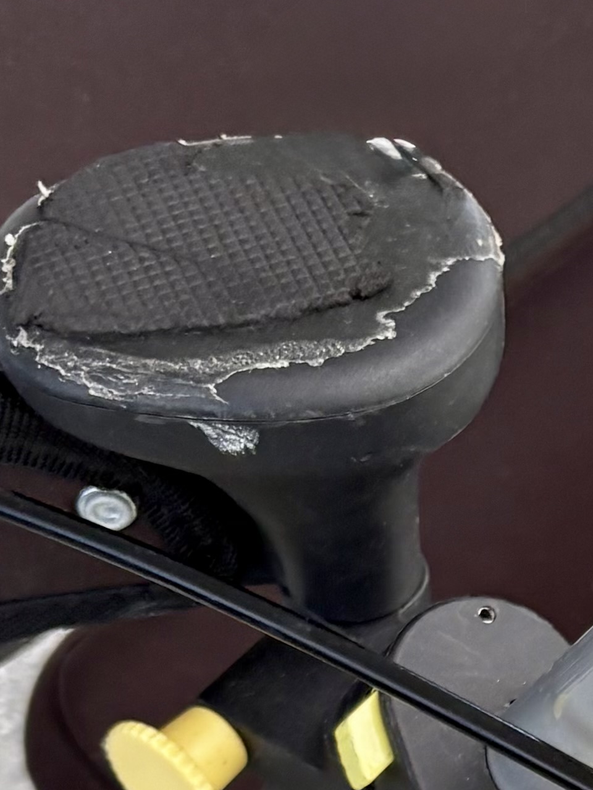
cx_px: 977
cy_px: 1102
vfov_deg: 15.9
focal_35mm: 116
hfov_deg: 12.0
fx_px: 2650
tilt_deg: -53.1
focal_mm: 5.96
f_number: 1.6
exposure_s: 1/122
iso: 80
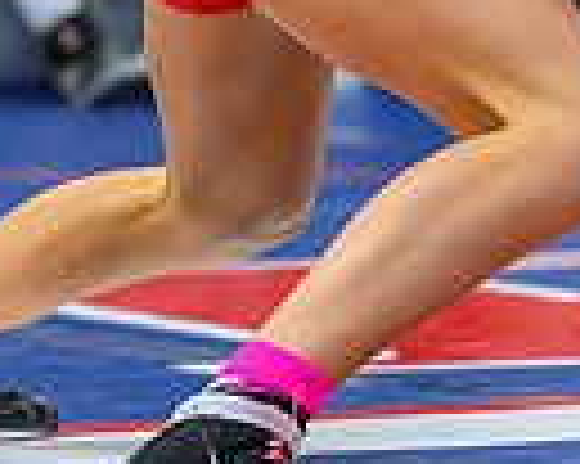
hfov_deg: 4.1
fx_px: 7993
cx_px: 715
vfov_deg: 3.3
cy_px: -300
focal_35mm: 466
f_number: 3.5
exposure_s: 1/800
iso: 18000
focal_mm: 110
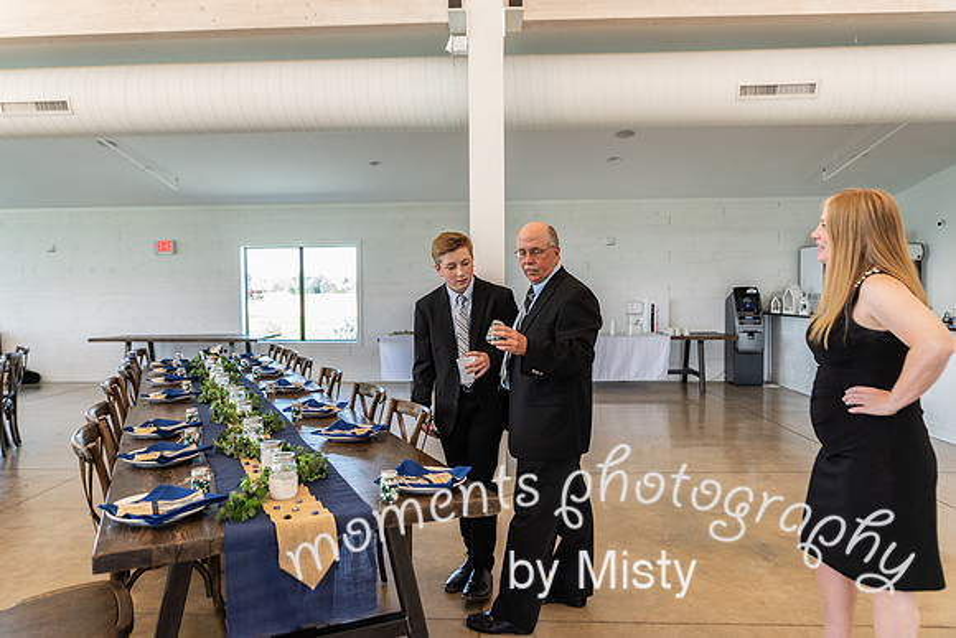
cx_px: 478
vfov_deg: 49.6
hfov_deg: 69.4
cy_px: 319
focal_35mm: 26
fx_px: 691
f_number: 2.8
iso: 500
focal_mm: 26
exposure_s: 1/160
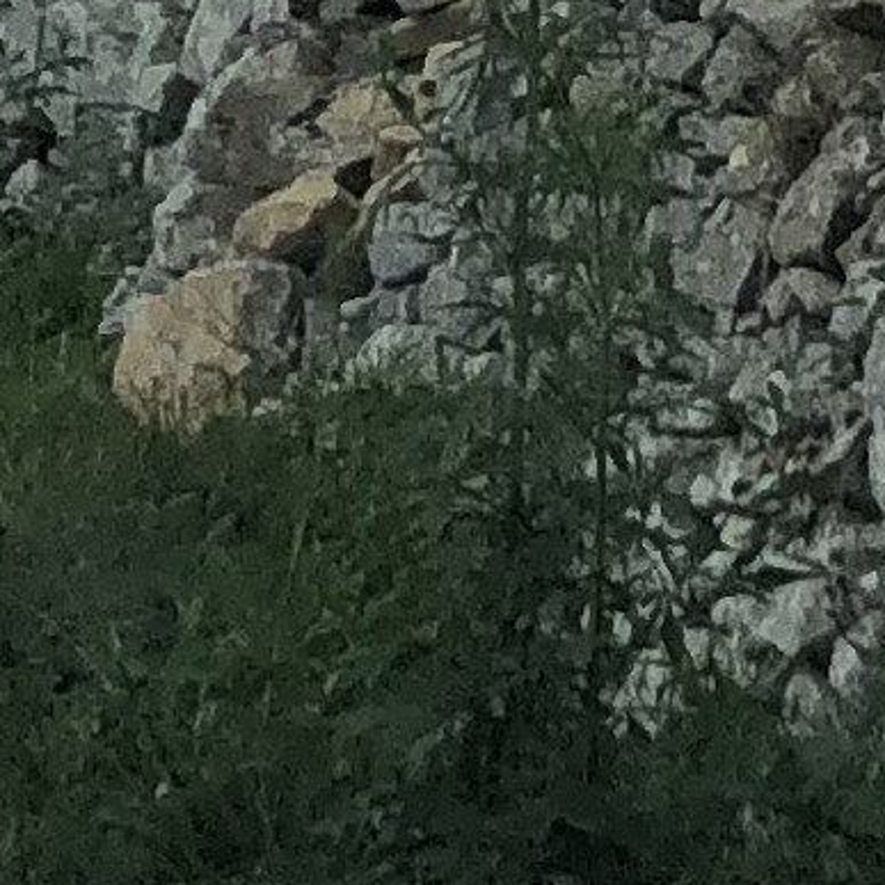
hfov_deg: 6.8
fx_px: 7405
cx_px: 933
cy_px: -1116
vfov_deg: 6.6
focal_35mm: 256
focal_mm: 4
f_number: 1.8
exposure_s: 1/2208
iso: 20
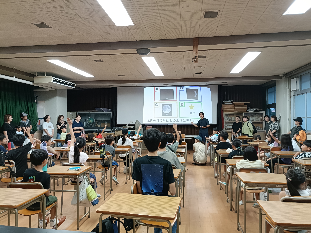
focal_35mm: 25
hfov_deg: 69.4
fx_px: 225
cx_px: 156
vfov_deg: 54.9
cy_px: 116
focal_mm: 4.7
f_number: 1.7
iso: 800
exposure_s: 1/50
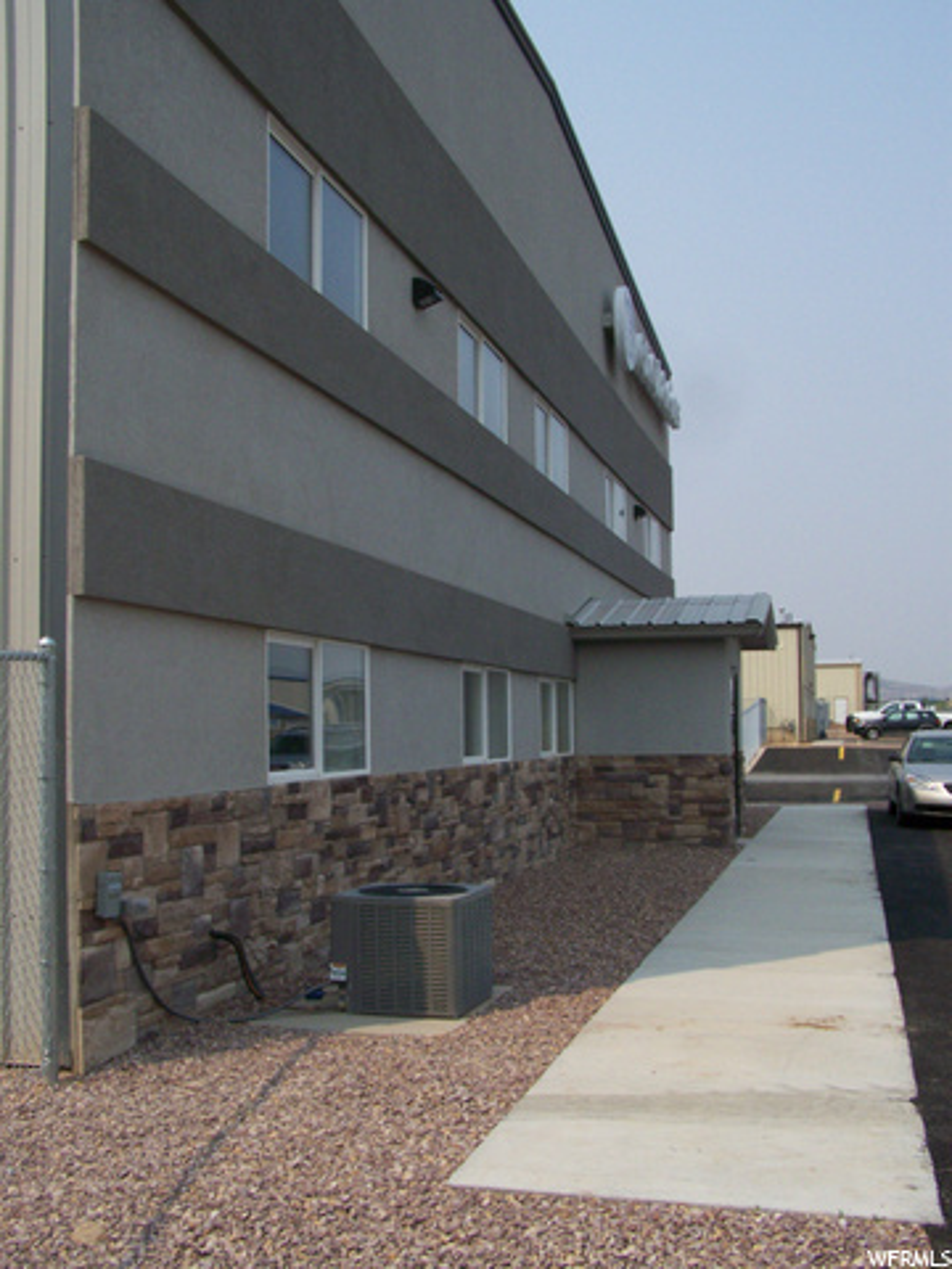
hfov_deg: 37.7
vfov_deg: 49.0
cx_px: 476
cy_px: 634
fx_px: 1393
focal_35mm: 38
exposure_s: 1/800
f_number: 5.6
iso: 160
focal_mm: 6.3
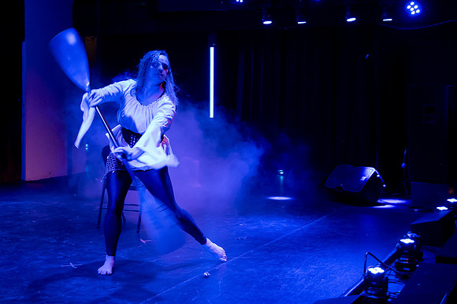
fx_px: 696
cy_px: 123
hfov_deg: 36.4
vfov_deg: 24.6
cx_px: 223
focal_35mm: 55
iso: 4000
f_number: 4
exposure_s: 1/160
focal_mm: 38
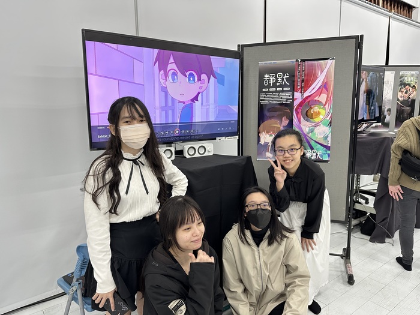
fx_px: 291
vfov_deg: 56.8
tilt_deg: -10.5
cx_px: 210
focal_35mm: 24
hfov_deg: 71.6
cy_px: 158
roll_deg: +0.8
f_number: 1.78
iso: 200
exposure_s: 1/60
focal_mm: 6.86
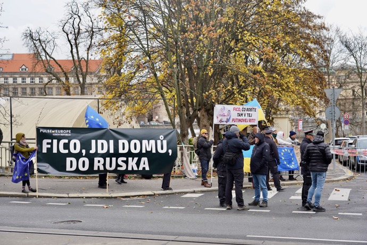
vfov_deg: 22.3
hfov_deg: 32.9
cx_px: 184
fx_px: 622
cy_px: 122
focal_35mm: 61
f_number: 4.5
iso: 100
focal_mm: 61
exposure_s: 1/100
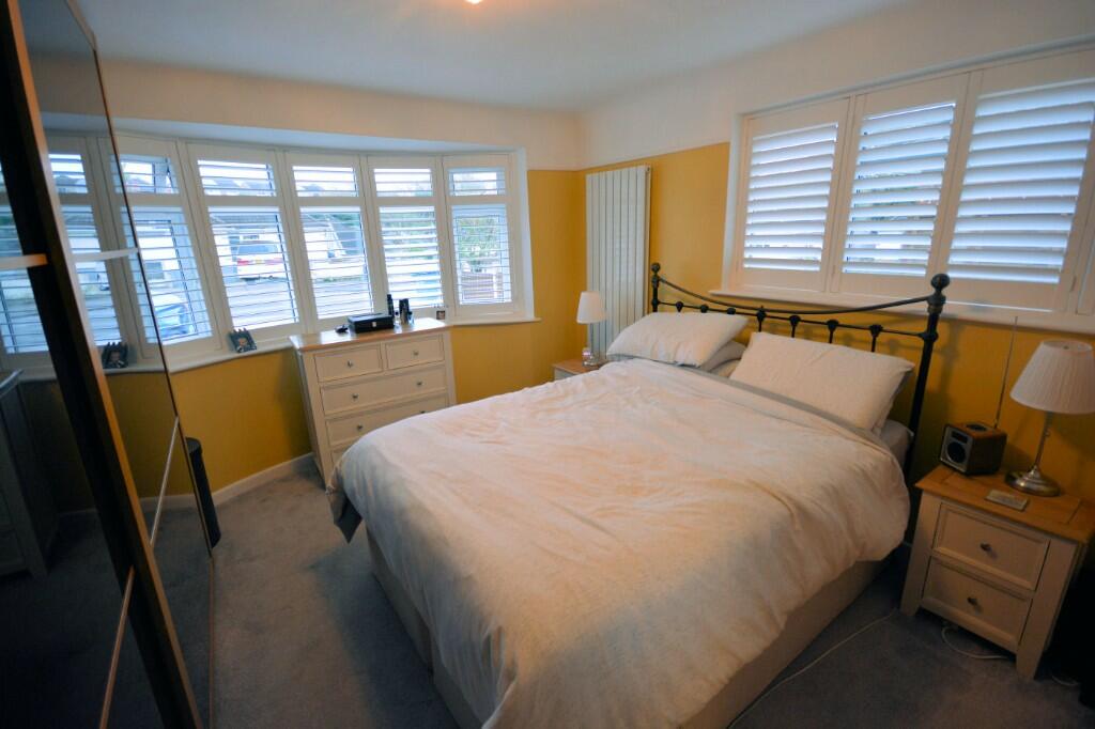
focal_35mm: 15
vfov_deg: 77.3
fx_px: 456
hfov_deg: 100.4
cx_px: 548
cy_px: 364
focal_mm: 10
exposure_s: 1/40
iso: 800
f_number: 4
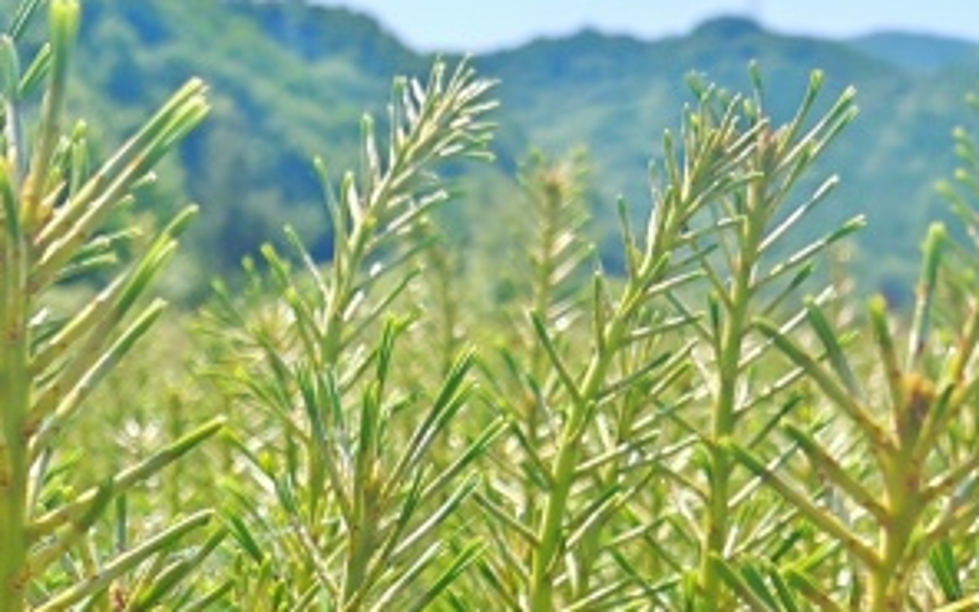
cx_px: -76
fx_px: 2748
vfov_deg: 11.1
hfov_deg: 19.4
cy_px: 1371
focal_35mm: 103
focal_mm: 6.67
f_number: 1.9
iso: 50
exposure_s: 1/1100
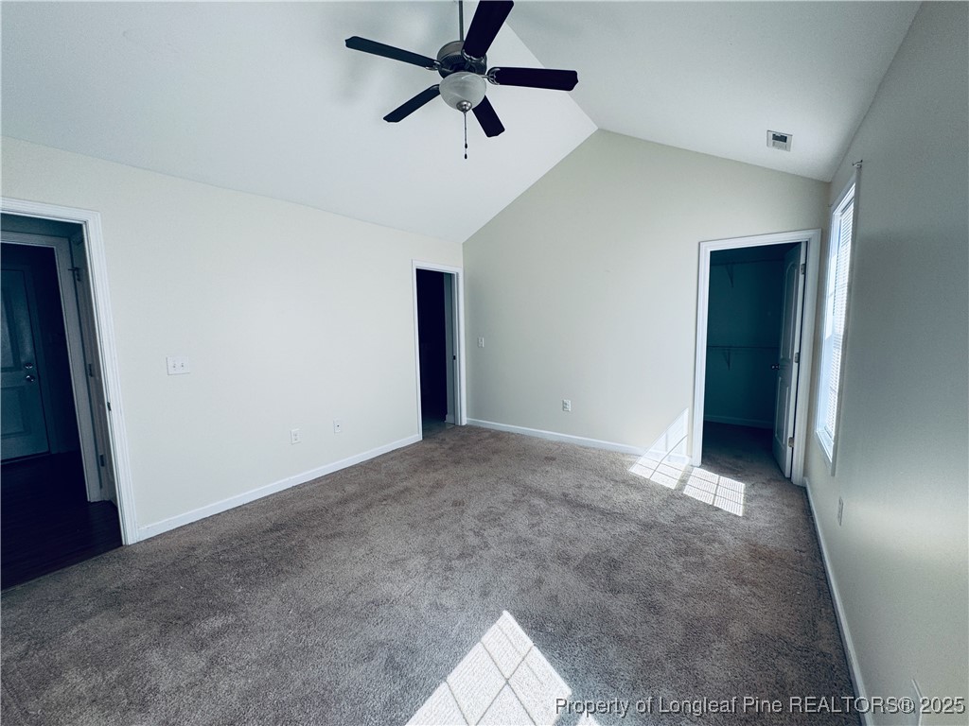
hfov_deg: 102.1
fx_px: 392
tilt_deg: -7.6
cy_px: 363
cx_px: 484
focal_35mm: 14
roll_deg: +0.4
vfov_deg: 85.7
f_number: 2.2
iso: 64
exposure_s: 1/99
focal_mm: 2.22
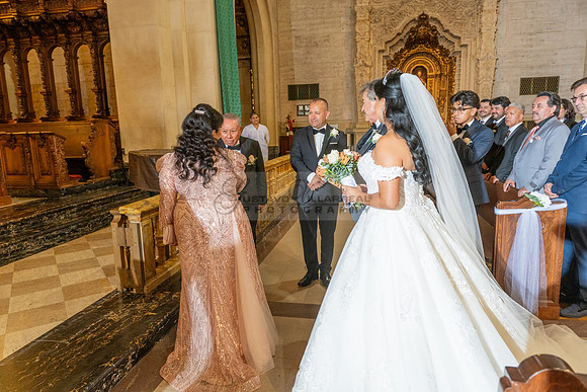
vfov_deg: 53.2
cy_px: 196
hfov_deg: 73.7
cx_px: 294
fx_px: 391
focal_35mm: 24
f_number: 4.5
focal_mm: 24
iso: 1000
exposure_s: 1/160
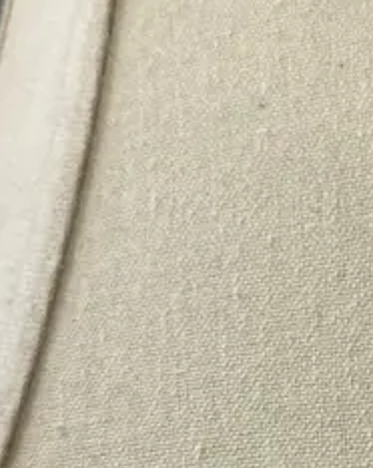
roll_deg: +2.7
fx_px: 1423
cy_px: 536
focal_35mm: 103
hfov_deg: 14.4
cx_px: 473
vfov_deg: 17.9
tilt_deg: -13.6
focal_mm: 6.86
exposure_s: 1/50
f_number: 1.78
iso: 125
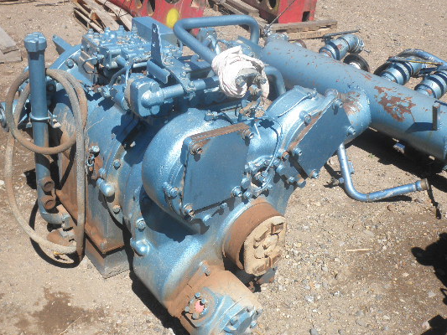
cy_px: 186
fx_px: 542
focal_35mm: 42
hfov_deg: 44.7
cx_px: 197
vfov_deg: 34.3
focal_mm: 6.1
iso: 64
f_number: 9.1
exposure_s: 1/100
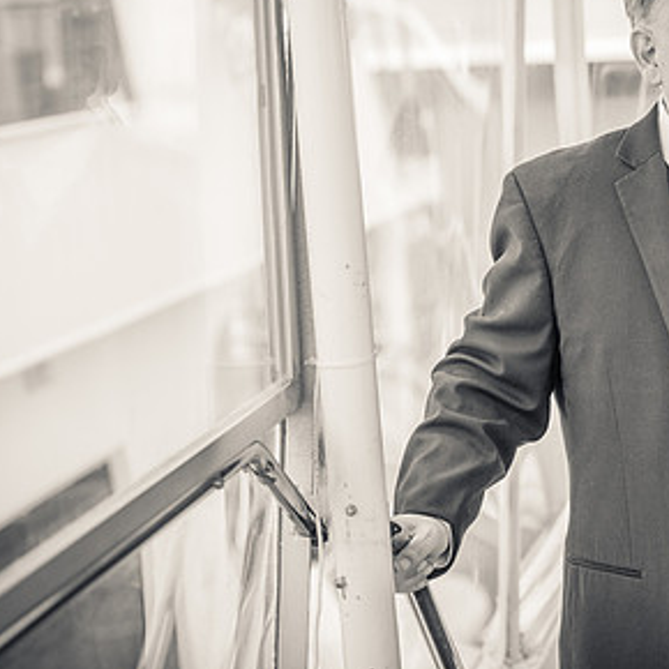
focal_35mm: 119
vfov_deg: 14.6
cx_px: 487
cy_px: 283
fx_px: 2602
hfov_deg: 14.6
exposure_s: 1/640
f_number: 2.8
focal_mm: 70
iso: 1000
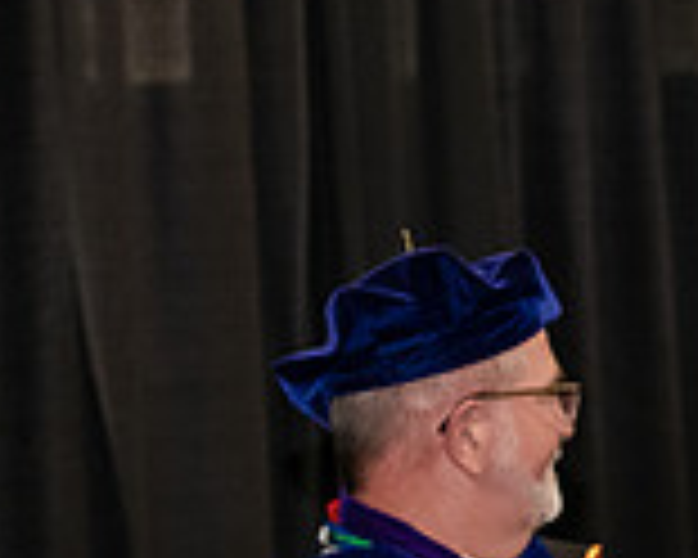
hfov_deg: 7.7
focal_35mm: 246
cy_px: 299
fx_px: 5082
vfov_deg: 6.3
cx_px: 1171
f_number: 5
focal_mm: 70
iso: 2500
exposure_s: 1/200
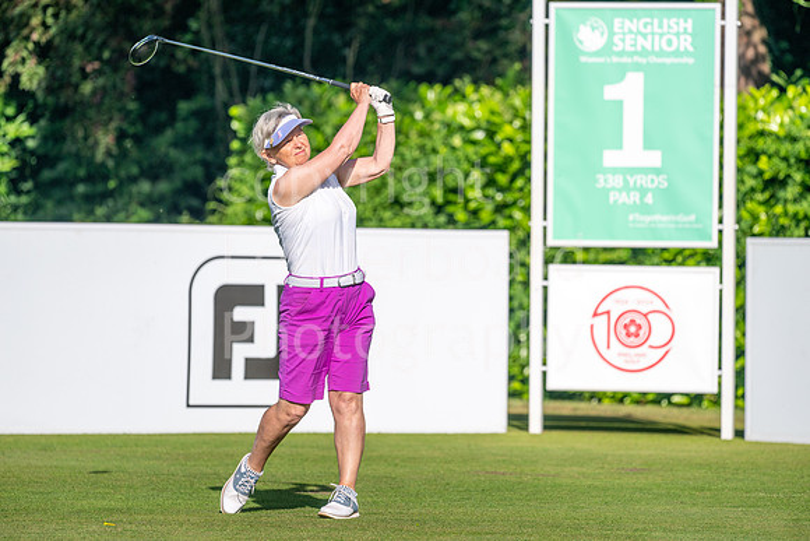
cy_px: 270
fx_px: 6751
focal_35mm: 300
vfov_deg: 4.6
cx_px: 405
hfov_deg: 6.9
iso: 200
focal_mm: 300
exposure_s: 1/2500
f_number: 5
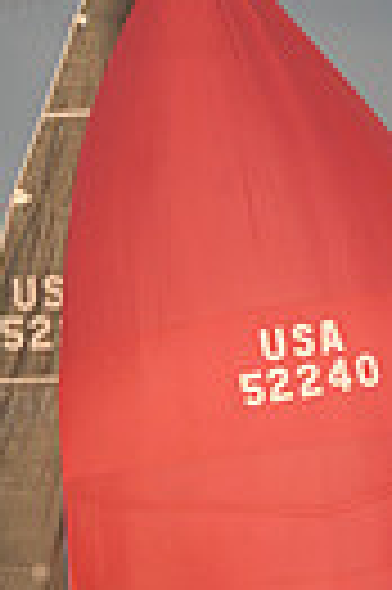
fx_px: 14509
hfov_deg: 1.5
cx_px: 286
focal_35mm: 886
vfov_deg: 2.3
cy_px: 644
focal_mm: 200
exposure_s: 1/2000
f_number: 4
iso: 280
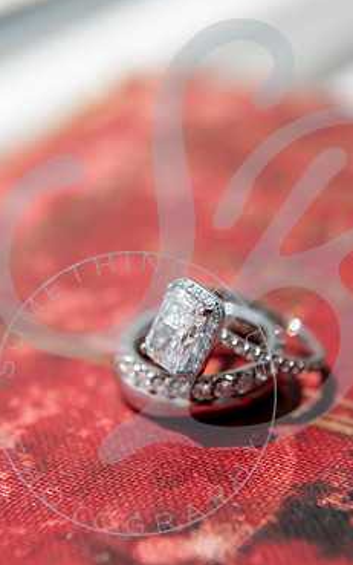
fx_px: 1338
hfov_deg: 15.0
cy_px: 277
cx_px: 203
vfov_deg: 23.8
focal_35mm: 87
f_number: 8
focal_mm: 70
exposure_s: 1/200
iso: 100
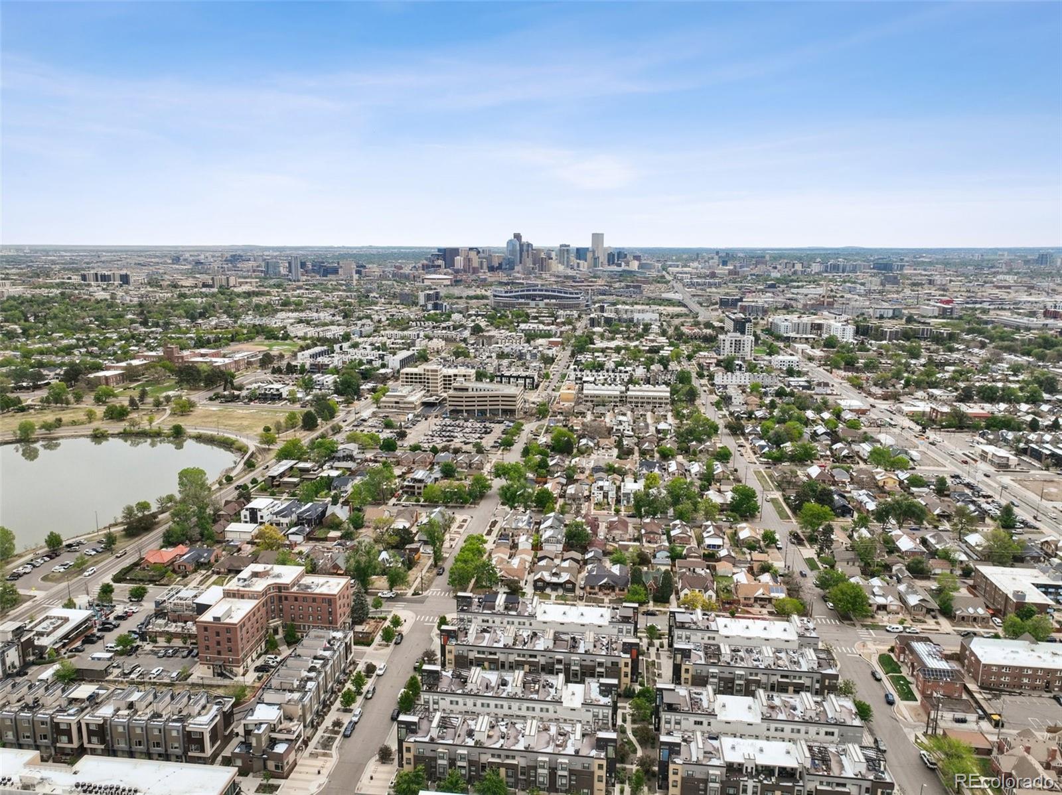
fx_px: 736
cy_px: 398
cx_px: 531
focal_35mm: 24
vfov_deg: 56.8
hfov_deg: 71.6
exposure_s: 1/2500
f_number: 2.8
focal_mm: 12.3
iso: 200
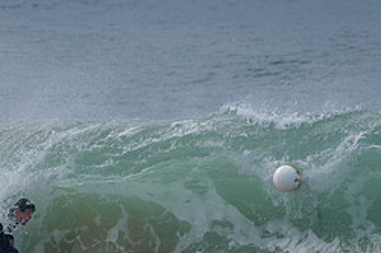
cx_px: 50
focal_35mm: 1416
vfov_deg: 1.0
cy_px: 286
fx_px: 14976
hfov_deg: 1.5
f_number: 5.6
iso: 180
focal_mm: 500
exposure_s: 1/2000
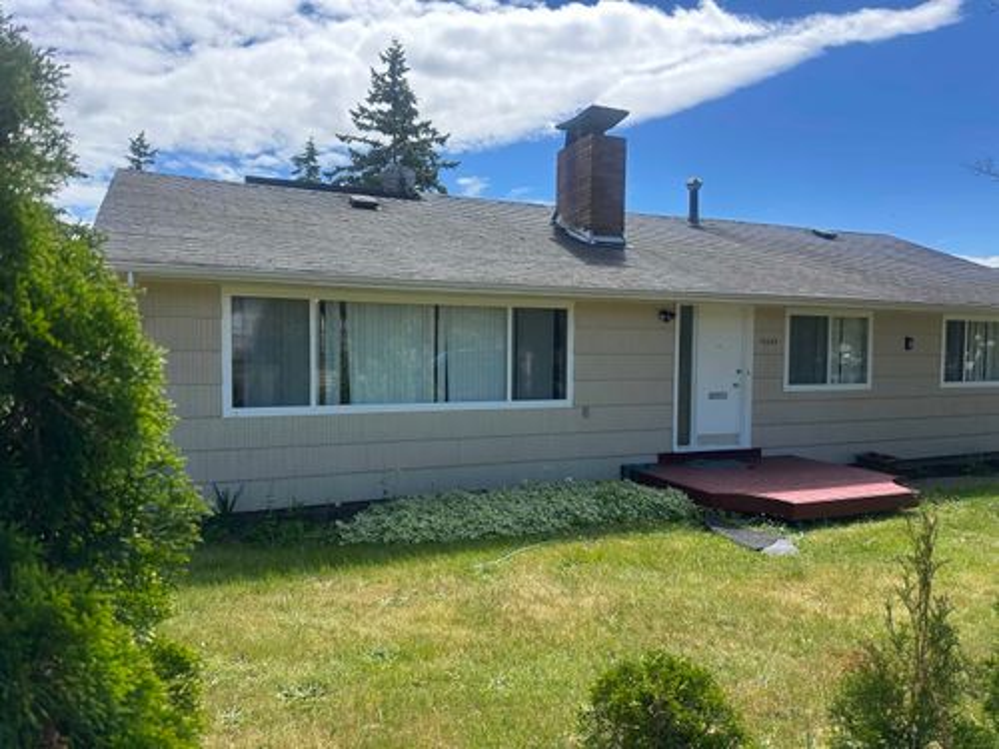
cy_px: 374
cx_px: 500
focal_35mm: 24
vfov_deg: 56.8
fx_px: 693
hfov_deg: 71.6
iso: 80
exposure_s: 1/2967
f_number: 1.78
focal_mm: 6.86
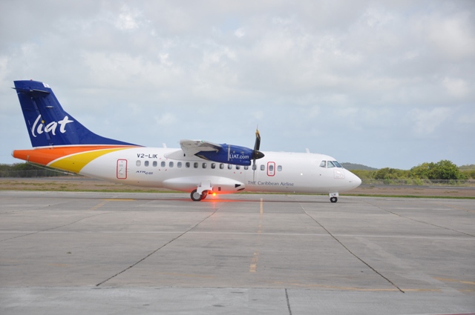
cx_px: 238
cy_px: 158
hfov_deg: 19.5
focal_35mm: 105
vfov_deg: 13.0
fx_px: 1384
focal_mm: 70
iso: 200
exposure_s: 1/640
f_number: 6.3
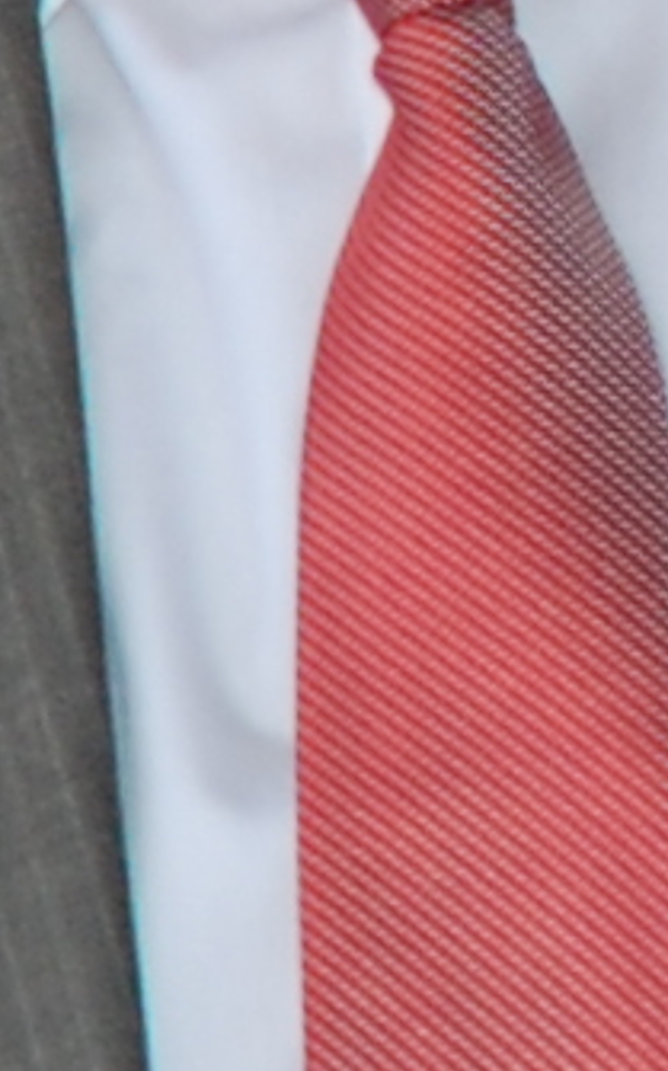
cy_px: 630
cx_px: -2320
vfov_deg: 5.9
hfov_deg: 3.5
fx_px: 10325
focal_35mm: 354
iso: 320
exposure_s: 1/60
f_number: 3.8
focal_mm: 20
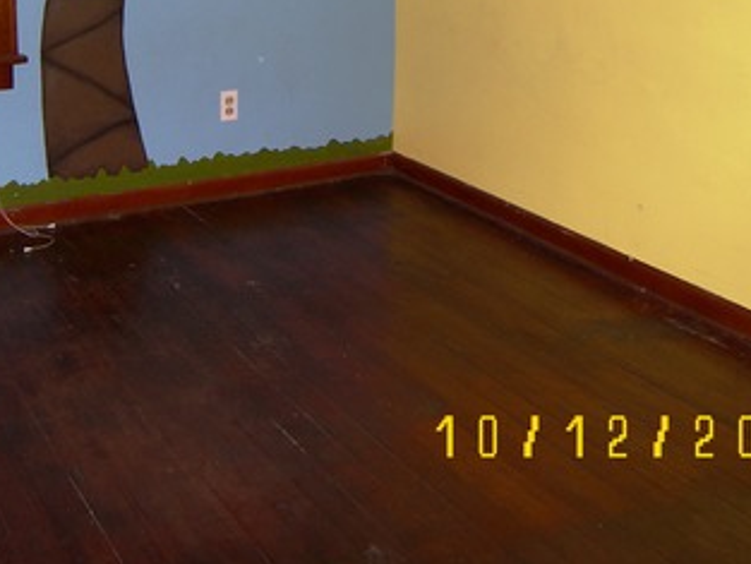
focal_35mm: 49
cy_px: 12
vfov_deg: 28.1
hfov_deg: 38.6
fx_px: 1063
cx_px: 276
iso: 50
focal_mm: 5
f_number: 2.8
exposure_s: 1/30
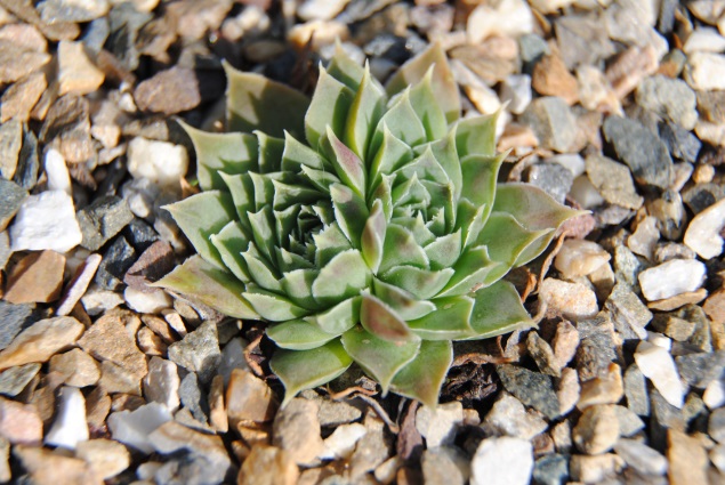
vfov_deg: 15.8
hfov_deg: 23.4
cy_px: 242
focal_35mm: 87
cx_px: 362
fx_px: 1754
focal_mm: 58
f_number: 5
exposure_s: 1/250
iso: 100
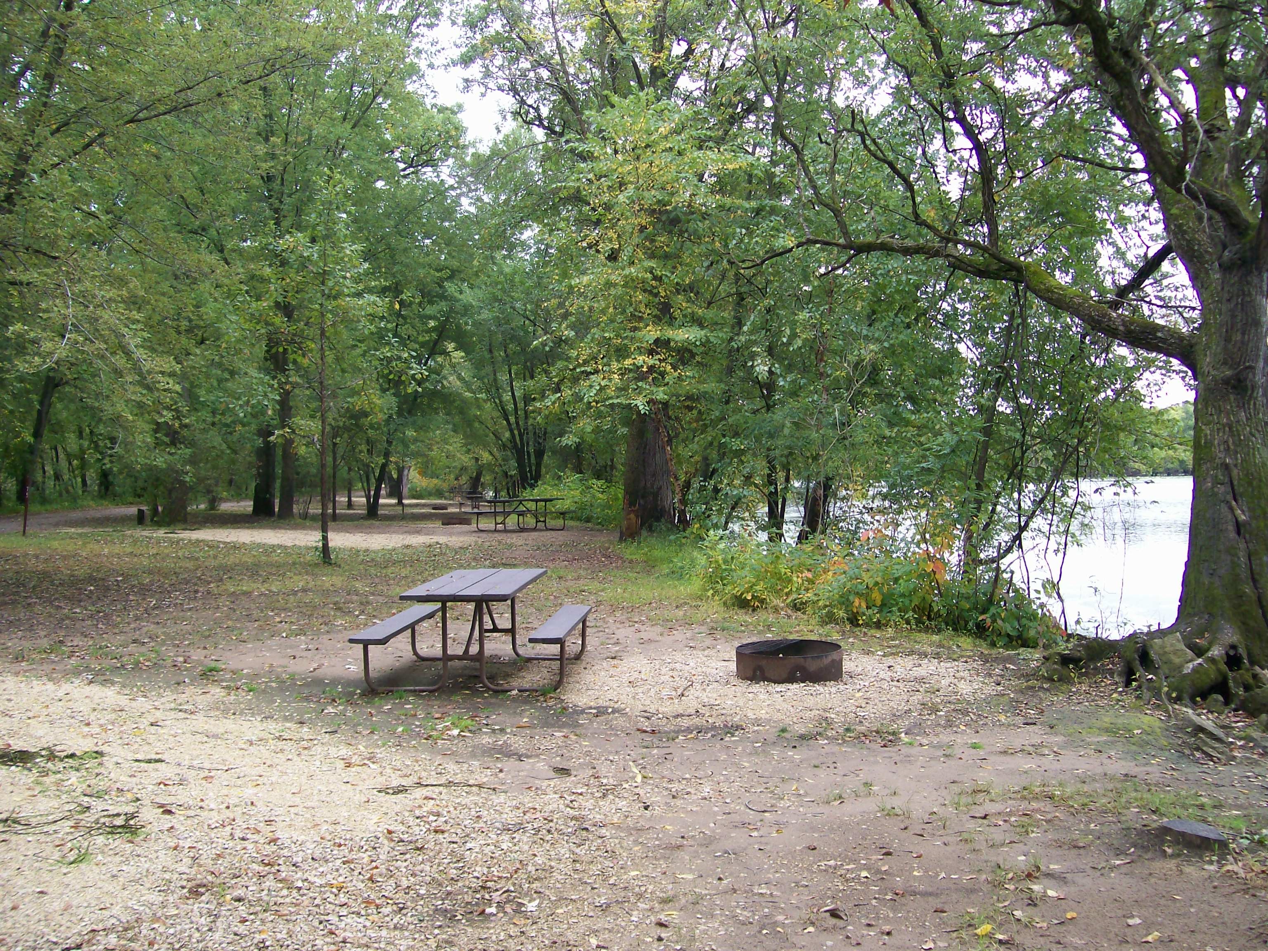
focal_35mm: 36
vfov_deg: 39.7
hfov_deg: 51.4
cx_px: 634
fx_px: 1319
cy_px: 476
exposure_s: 1/101
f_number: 2.7
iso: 80
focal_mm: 6
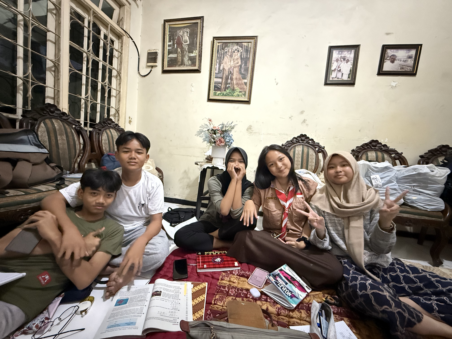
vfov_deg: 85.7
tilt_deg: -4.6
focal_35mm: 14
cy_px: 170
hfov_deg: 102.1
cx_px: 226
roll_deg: -4.8
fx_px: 183
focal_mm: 2.22
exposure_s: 1/33
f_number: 2.2
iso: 1250
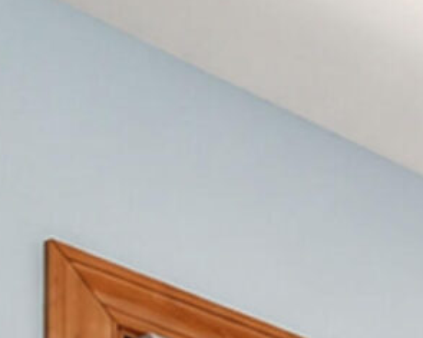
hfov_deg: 7.8
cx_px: 1768
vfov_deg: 8.9
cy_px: 1171
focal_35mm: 122
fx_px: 1527
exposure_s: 1/80
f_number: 8
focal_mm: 10
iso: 1250
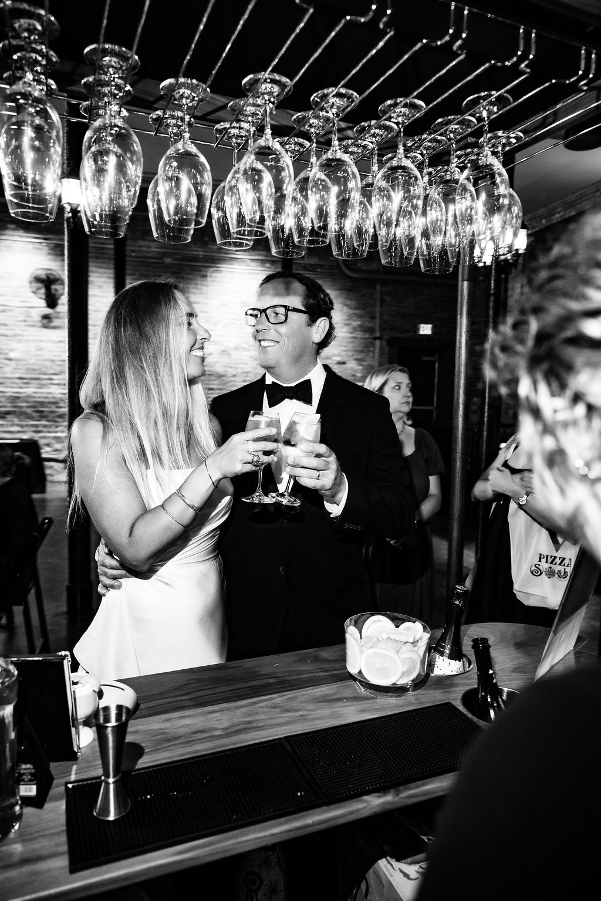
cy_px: 450
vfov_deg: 73.7
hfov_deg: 53.1
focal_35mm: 24
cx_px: 300
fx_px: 601
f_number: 4
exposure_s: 1/125
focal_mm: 24
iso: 2500
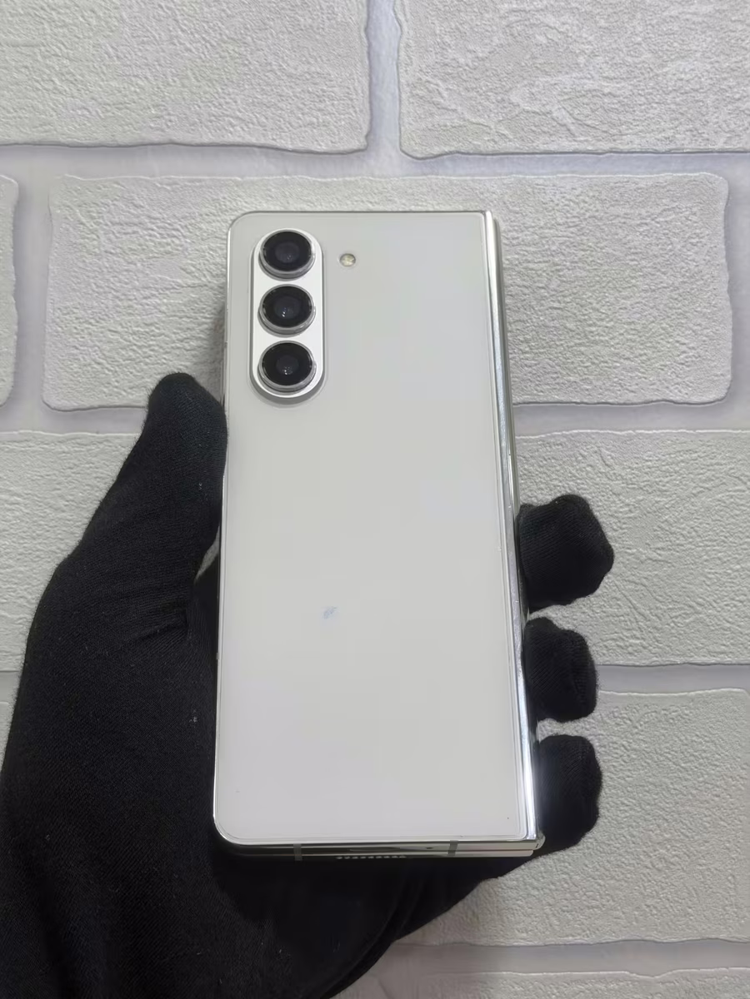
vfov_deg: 39.7
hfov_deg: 30.3
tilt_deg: +6.5
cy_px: 500
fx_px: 1387
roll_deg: +1.0
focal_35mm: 48
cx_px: 375
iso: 64
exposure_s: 1/100
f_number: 1.78
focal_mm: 6.76
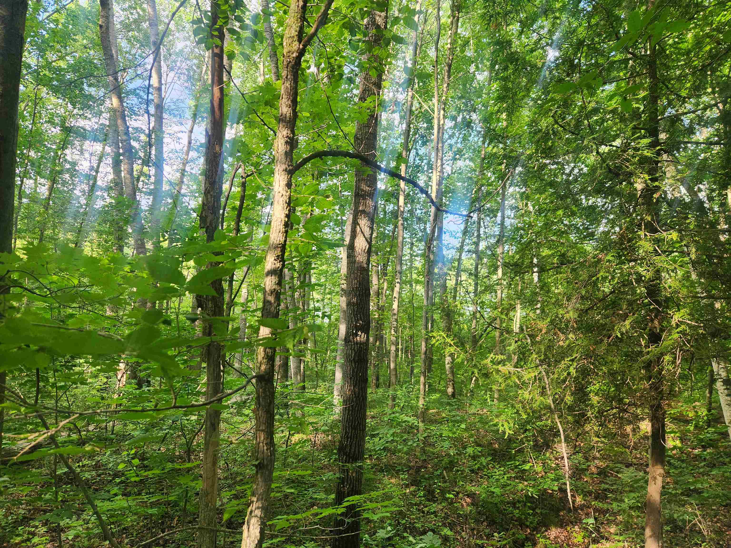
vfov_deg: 58.9
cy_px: 274
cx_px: 366
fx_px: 486
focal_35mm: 23
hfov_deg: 73.9
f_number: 1.8
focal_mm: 5.4
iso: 50
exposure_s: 1/180
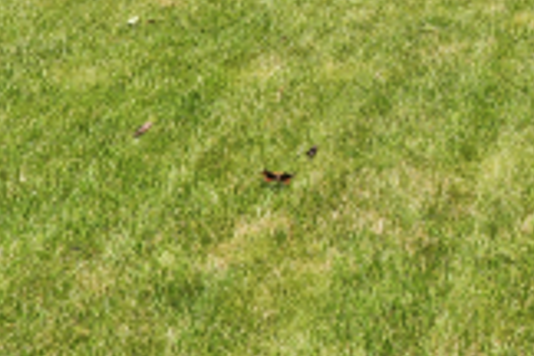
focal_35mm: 74
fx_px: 1098
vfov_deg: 14.1
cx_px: 646
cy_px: -442
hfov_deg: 24.7
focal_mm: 16
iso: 100
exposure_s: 1/200
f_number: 8
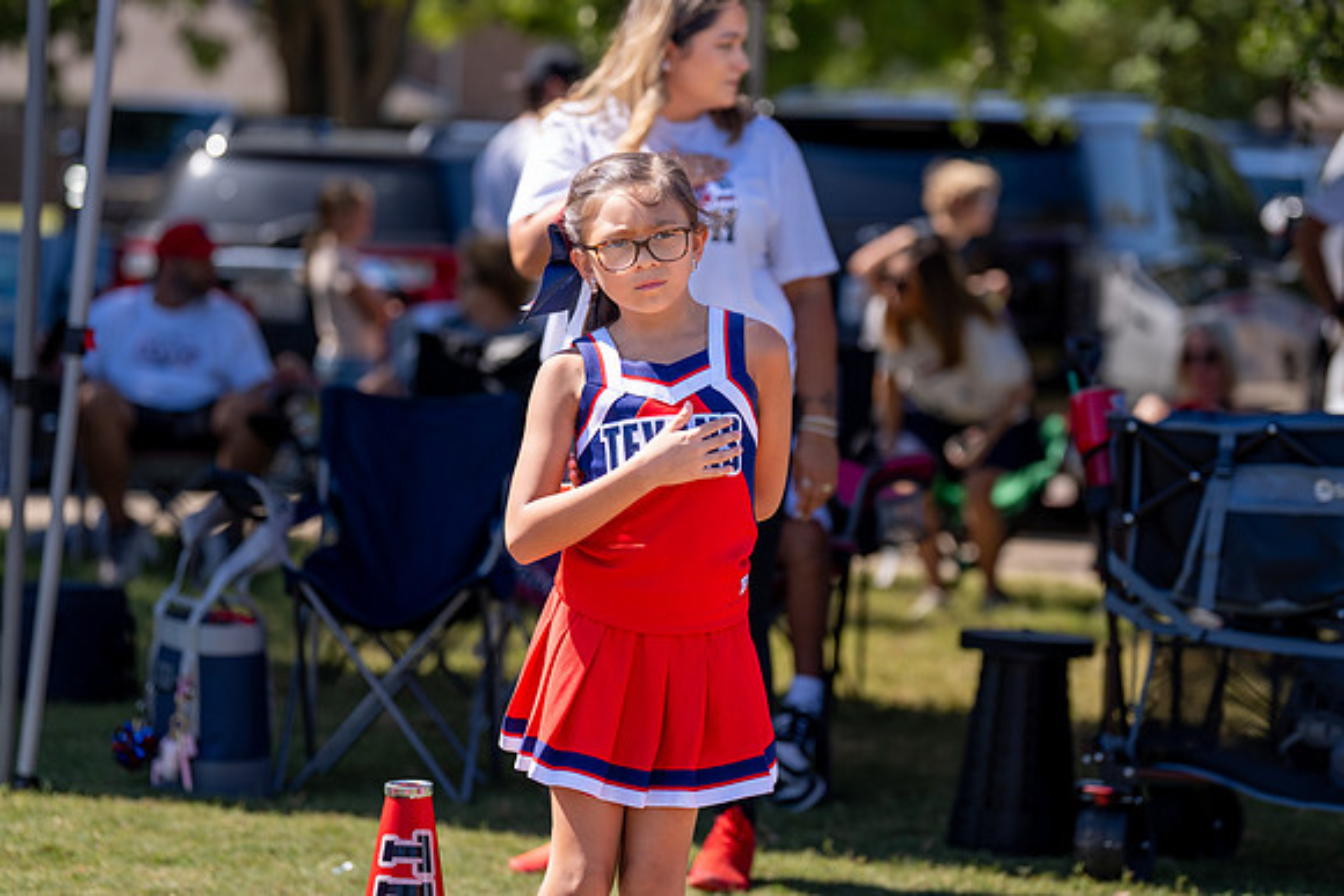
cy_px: 385
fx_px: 4986
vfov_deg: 10.3
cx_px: 688
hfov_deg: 15.4
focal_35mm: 134
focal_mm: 115
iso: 100
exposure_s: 1/1250
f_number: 2.8
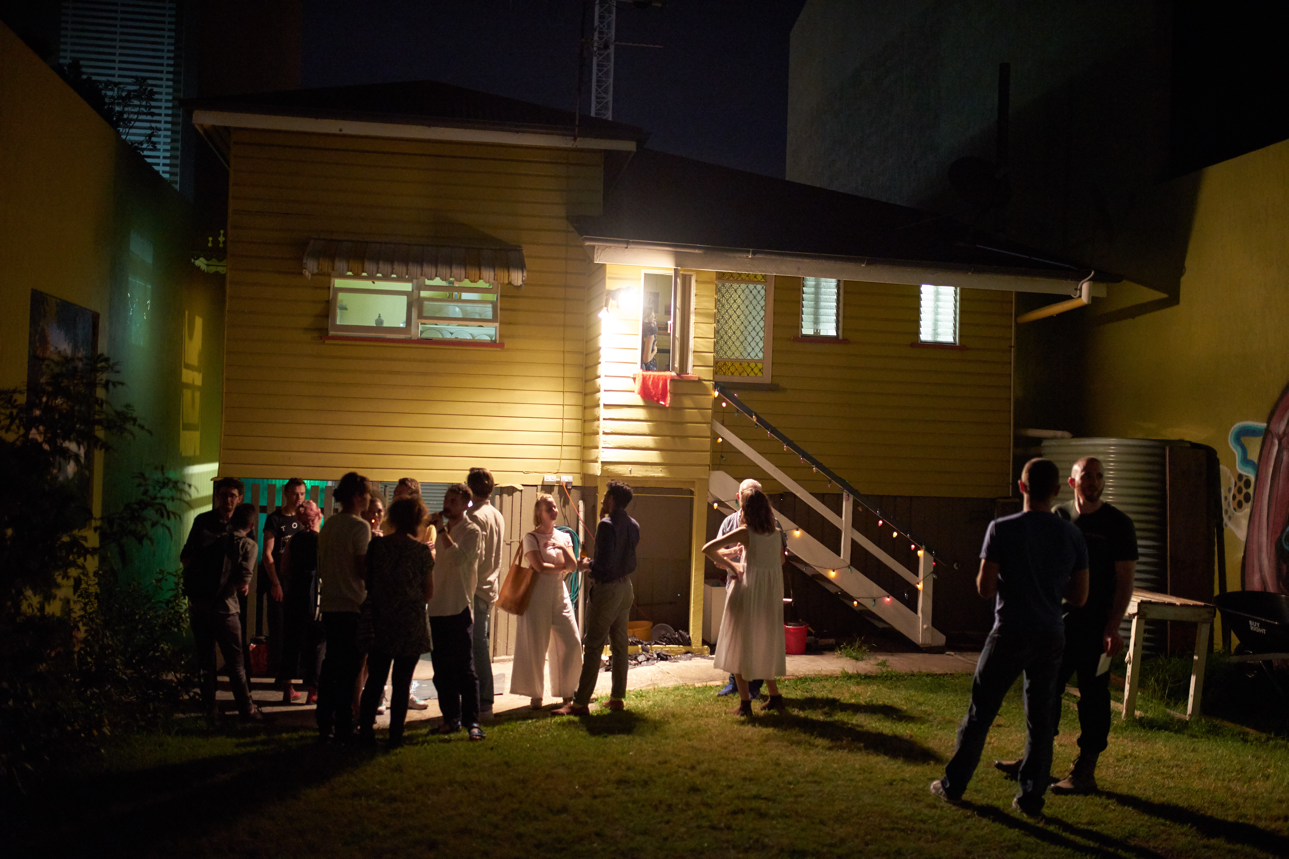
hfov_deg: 54.4
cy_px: 430
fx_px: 1253
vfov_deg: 37.9
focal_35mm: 35
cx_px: 644
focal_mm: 35
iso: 1600
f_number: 1.4
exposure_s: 1/60
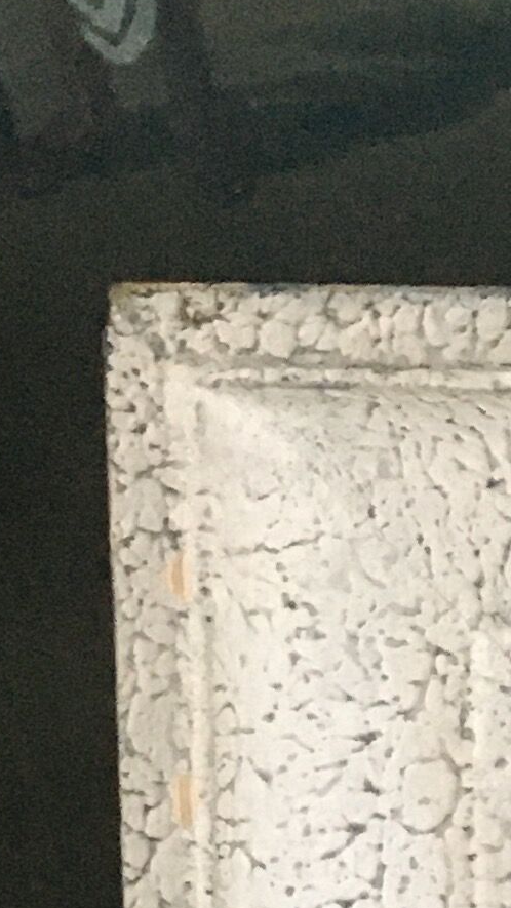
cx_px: 1324
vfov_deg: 13.5
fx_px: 3468
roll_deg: +2.4
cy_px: 1612
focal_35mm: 144
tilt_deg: -38.0
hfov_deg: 7.7
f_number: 2.2
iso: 200
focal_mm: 4.15
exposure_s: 1/17
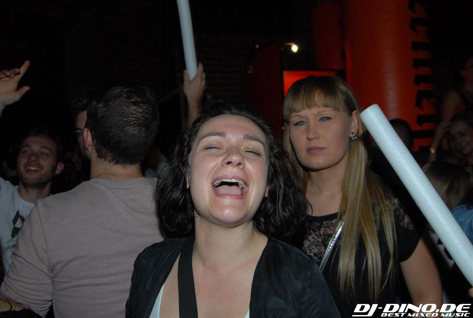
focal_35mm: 36
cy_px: 159
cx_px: 236
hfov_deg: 53.0
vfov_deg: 37.0
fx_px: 474
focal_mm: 24
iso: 400
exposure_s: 1/60
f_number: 6.3
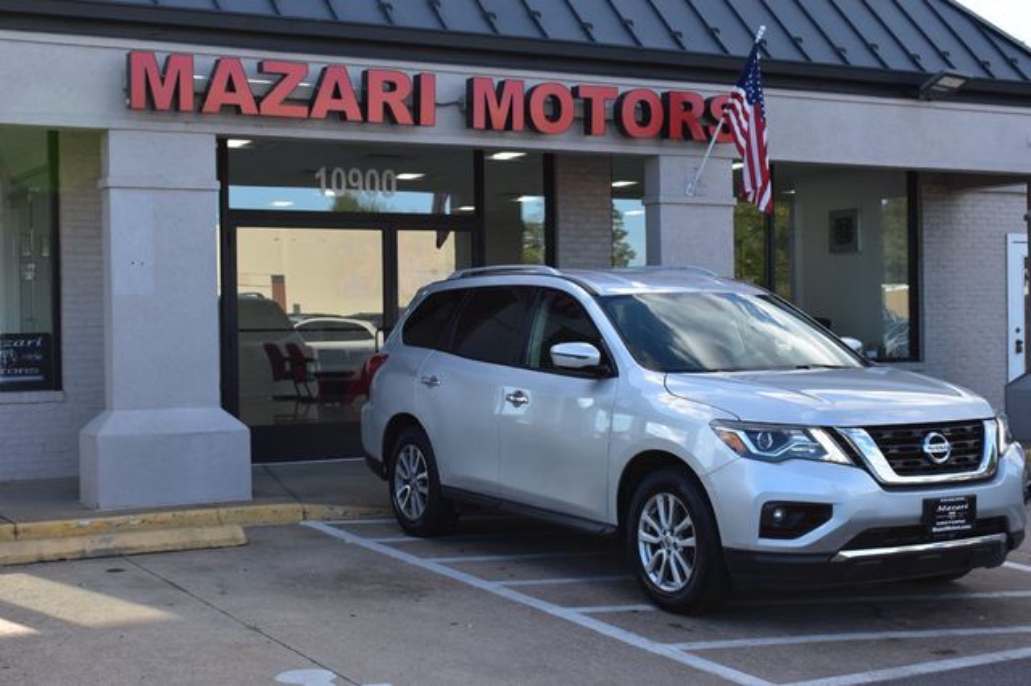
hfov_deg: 37.9
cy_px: 343
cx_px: 516
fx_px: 1503
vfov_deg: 25.7
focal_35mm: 52
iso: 400
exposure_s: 1/200
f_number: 10
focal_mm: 35
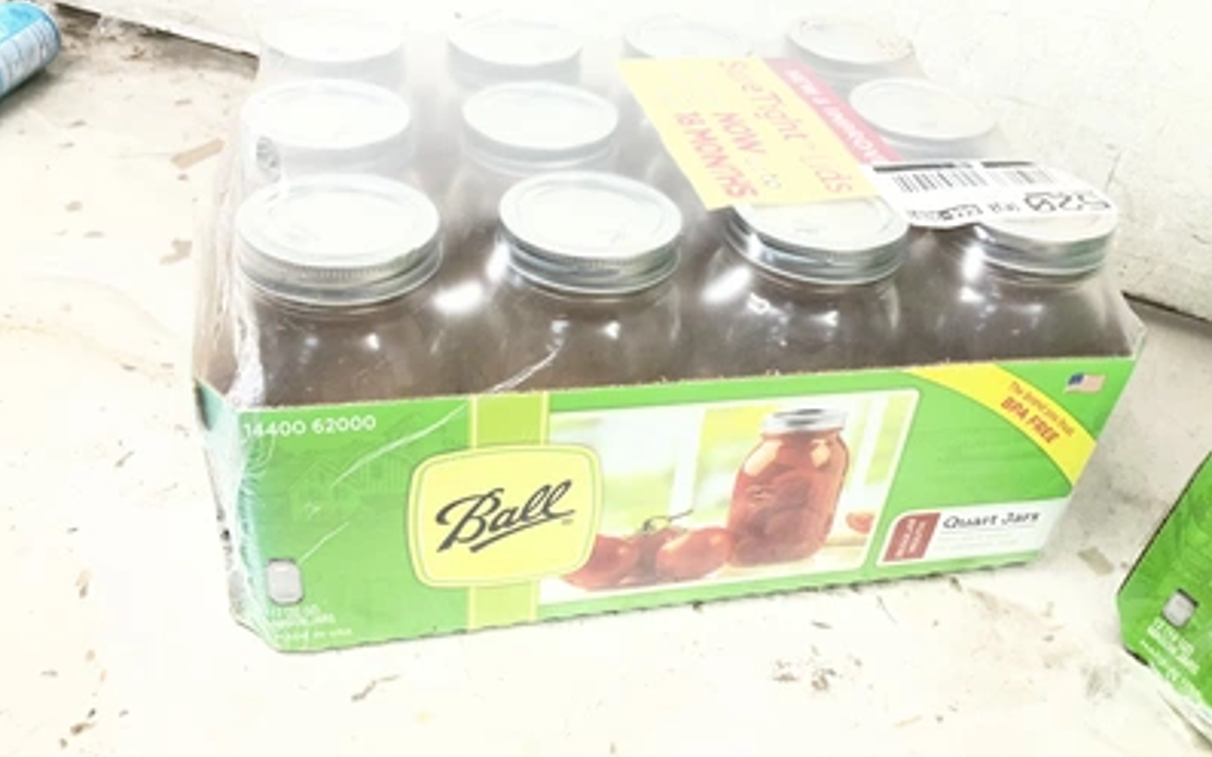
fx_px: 1024
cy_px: 333
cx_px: 608
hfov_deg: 61.2
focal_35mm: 31
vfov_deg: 40.5
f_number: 1.8
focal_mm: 3
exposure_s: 1/120
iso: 32
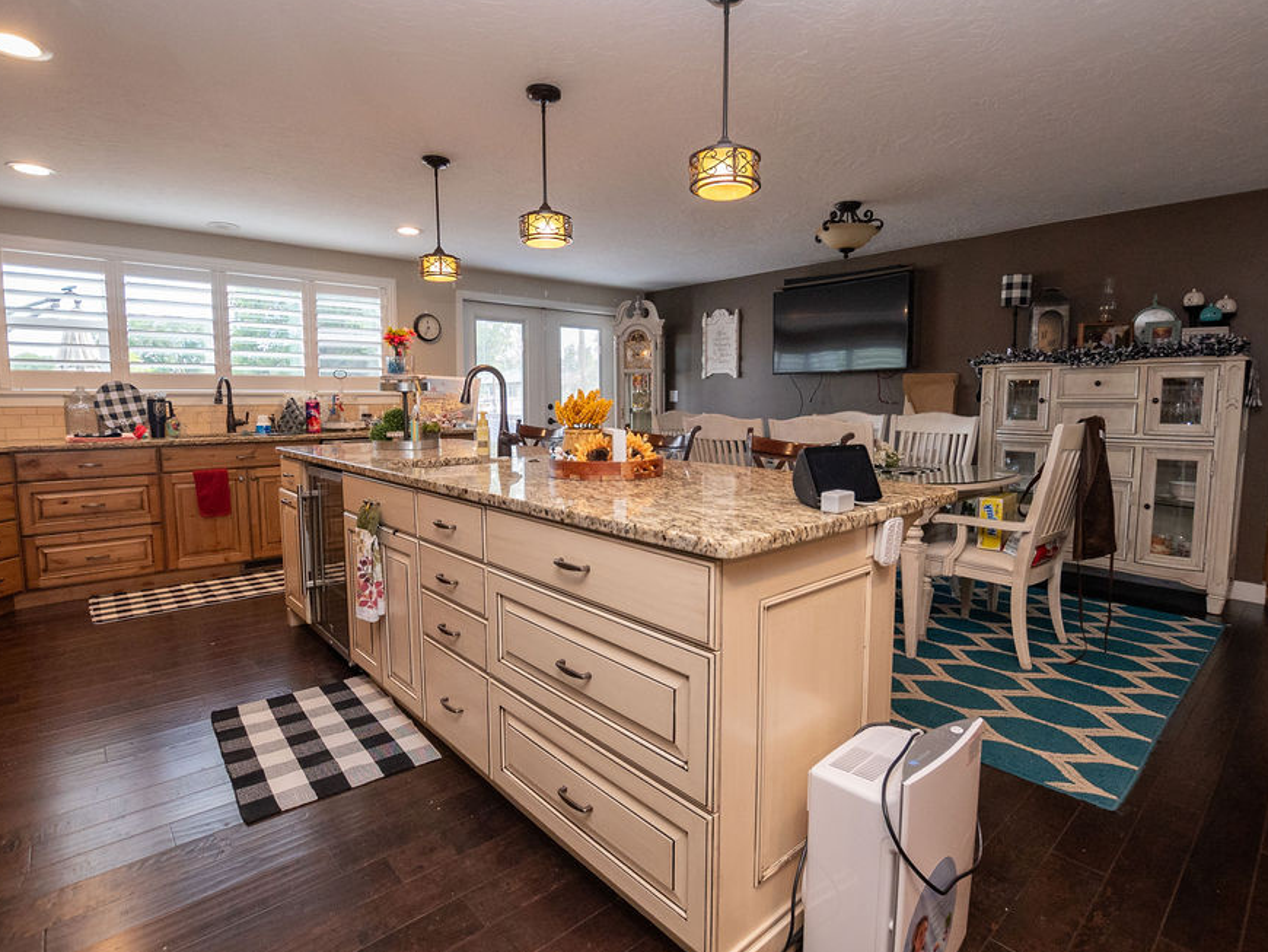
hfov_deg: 91.0
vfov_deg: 74.7
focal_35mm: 17
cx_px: 644
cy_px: 457
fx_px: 623
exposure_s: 1/160
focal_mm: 10
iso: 1000
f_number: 5
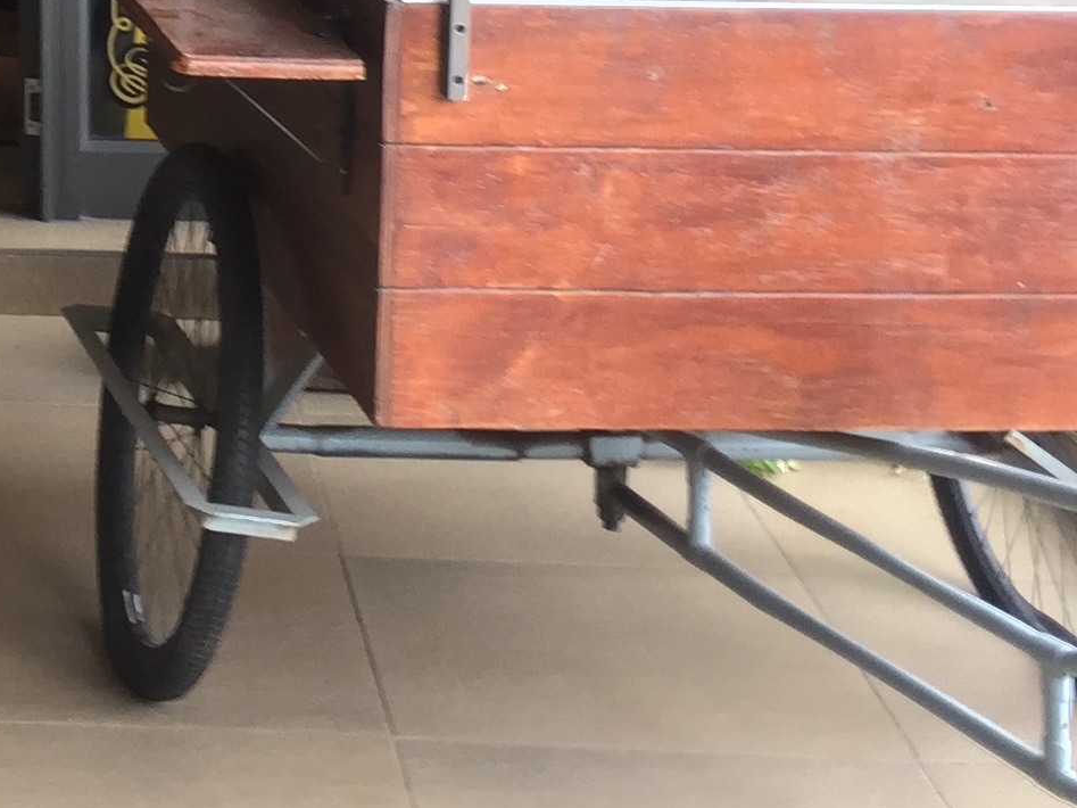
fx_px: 3111
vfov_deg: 13.7
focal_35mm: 100
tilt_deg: -1.1
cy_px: -488
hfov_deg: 18.5
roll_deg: -0.7
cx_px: -270
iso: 40
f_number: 2.2
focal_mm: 4.15
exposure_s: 1/50
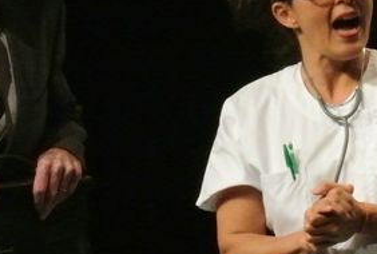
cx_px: 281
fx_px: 4108
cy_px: 55
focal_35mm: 391
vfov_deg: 3.5
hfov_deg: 5.3
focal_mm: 51.2
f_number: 13
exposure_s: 1/50
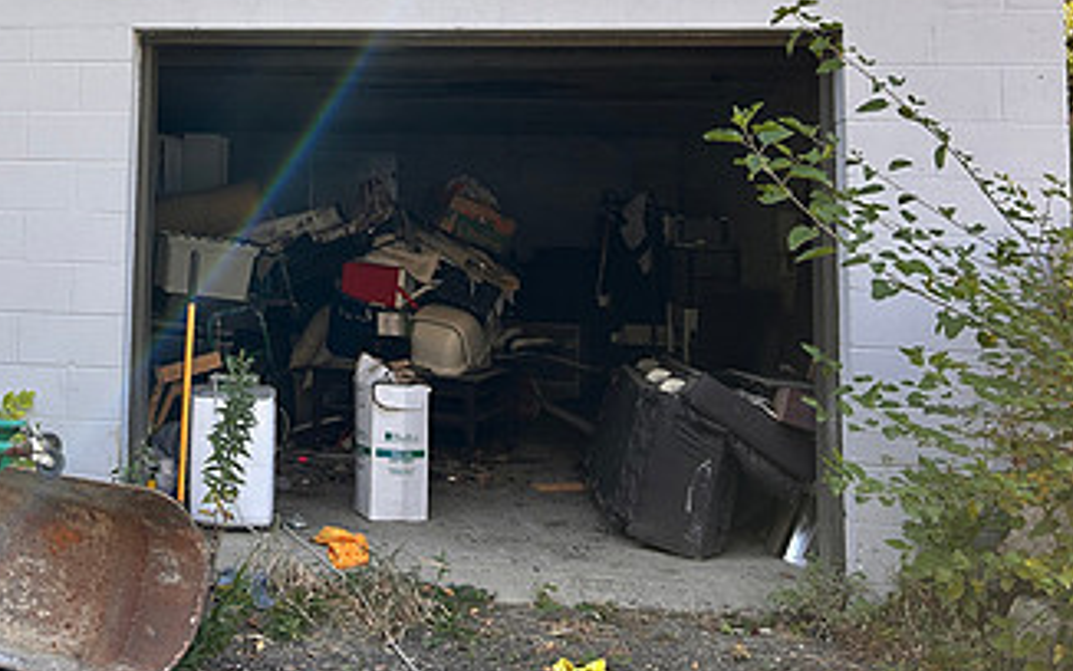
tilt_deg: +5.9
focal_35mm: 49
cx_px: 165
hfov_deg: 38.9
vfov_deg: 25.6
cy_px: 84
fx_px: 1433
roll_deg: -1.5
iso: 50
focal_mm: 5.7
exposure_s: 1/518
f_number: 1.5
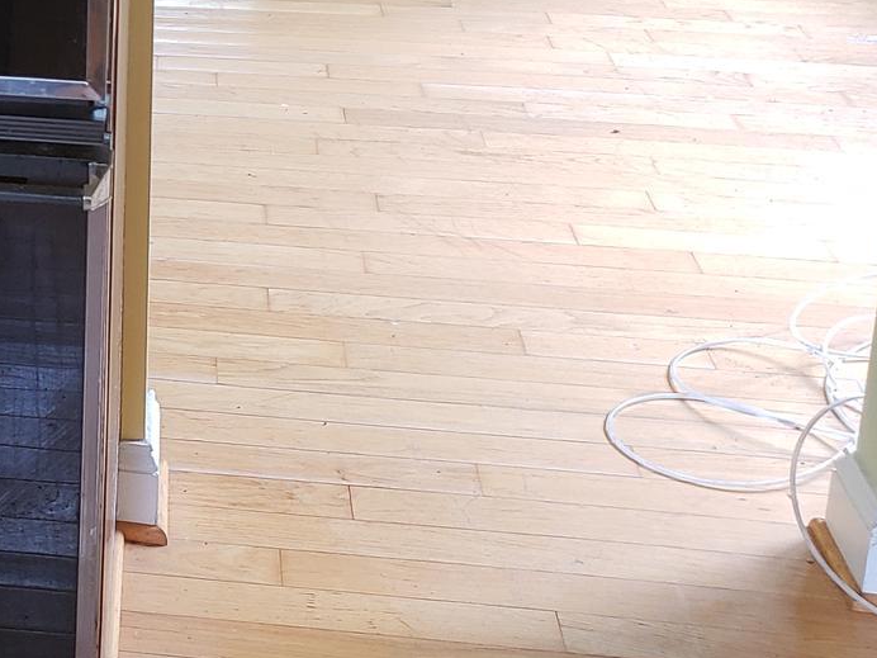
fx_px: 1951
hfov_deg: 22.9
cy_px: -68
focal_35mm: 77
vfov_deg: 18.4
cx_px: -228
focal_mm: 4.3
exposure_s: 1/50
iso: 160
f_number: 1.5
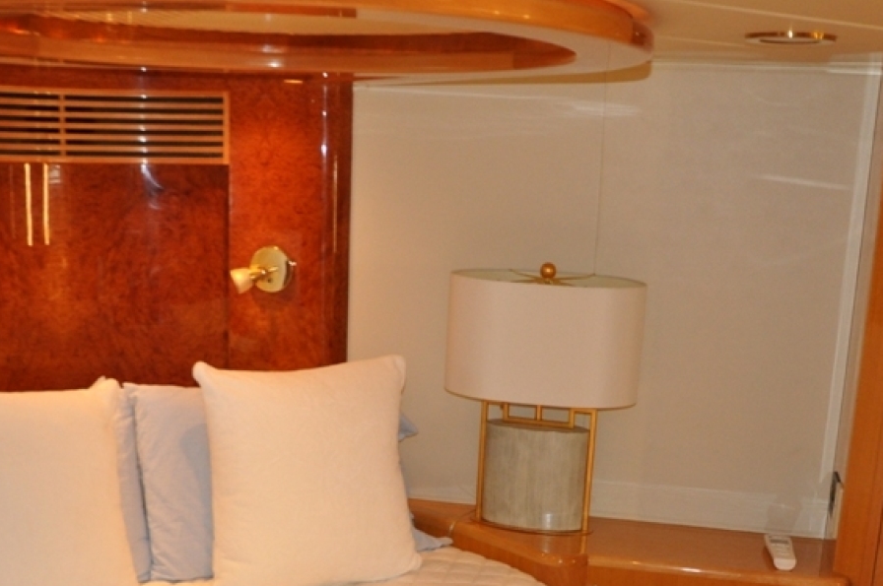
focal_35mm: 49
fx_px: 1200
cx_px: 374
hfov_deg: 40.3
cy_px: 530
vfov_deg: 26.5
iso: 800
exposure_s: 1/80
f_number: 3.5
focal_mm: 18
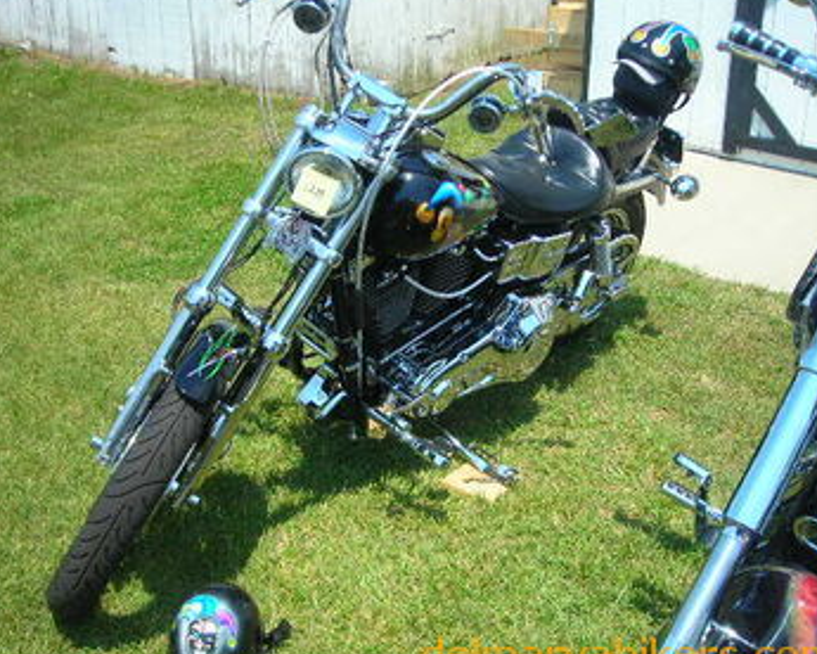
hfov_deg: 42.9
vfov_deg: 34.9
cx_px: 372
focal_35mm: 43
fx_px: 1040
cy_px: 320
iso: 50
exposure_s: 1/427
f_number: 3.2
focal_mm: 6.3
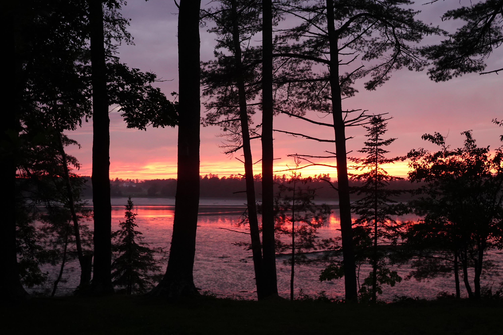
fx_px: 629
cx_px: 252
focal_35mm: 45
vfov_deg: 29.9
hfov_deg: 43.6
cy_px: 168
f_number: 4
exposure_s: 1/20
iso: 800
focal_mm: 16.54
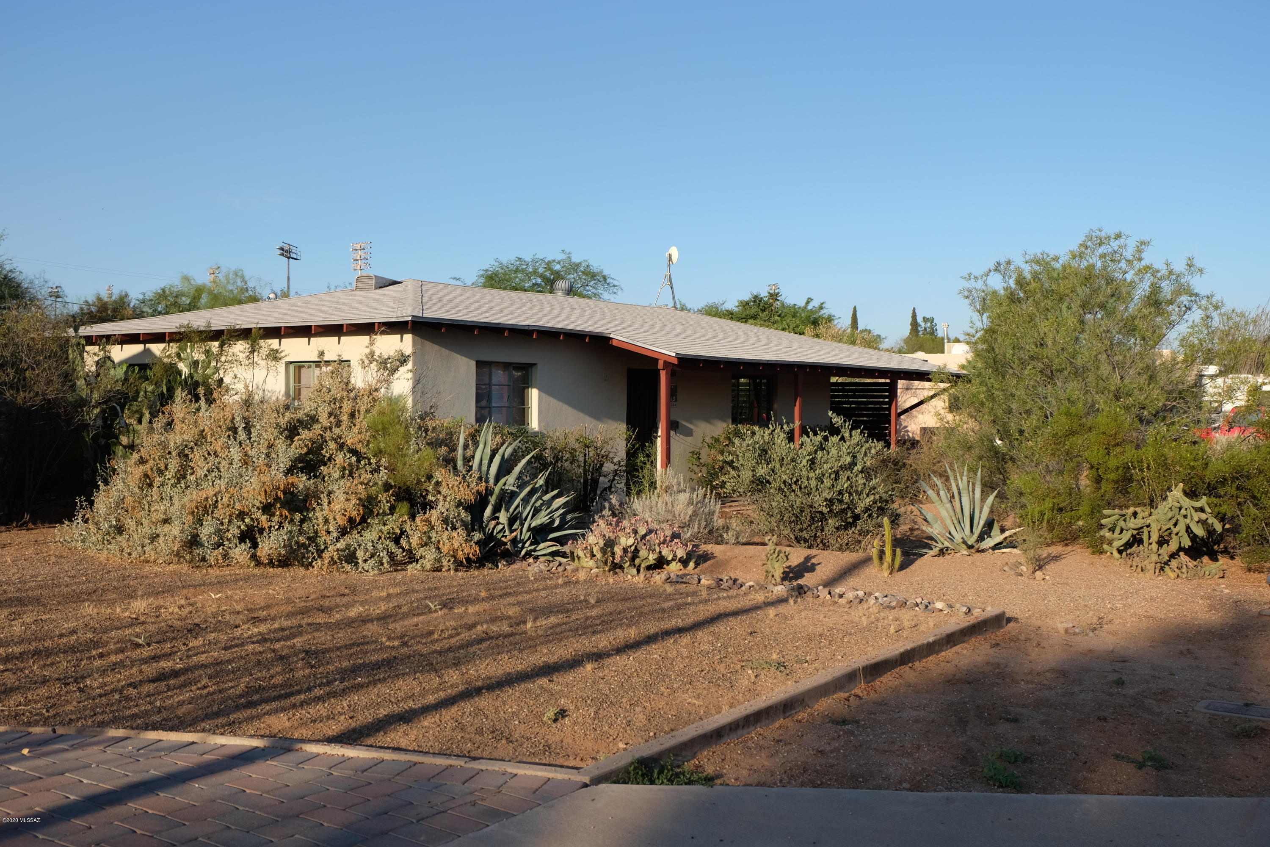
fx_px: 1235
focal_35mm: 35
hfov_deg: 54.4
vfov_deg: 37.9
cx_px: 635
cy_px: 424
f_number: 7.1
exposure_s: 1/350
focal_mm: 23.2
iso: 200
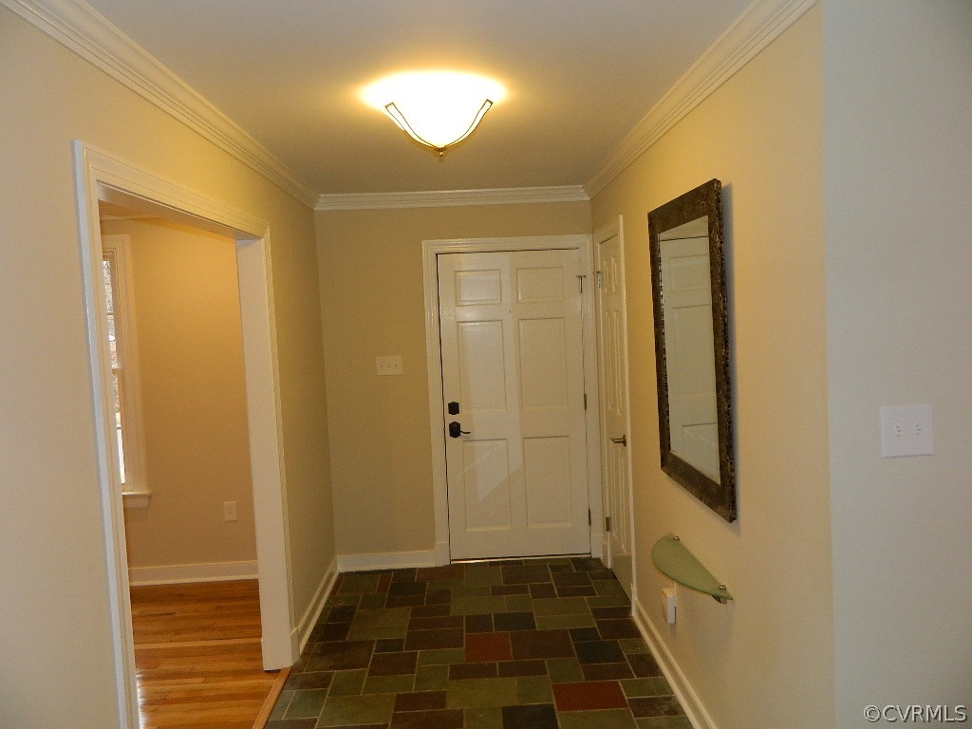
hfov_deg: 69.4
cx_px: 486
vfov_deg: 54.9
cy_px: 364
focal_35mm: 25
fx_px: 702
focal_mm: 4.5
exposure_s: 1/30
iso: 180
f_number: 3.1
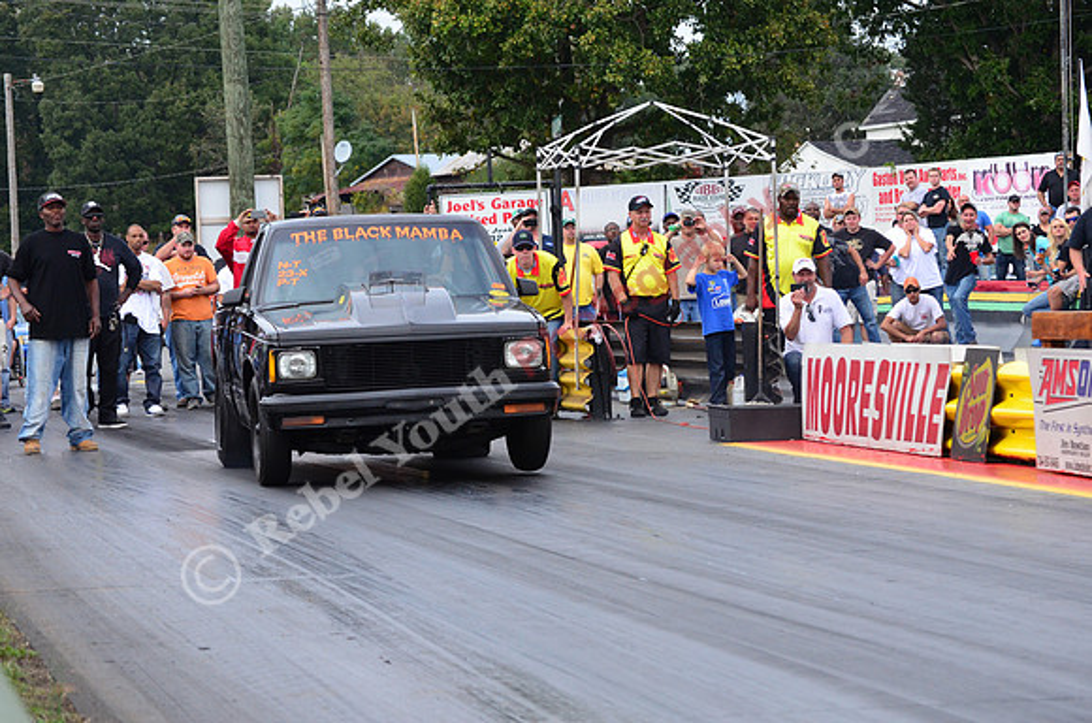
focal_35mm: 135
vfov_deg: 10.1
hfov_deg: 15.2
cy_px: 362
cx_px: 546
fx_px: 4086
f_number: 7.1
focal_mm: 90
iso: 1000
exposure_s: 1/800
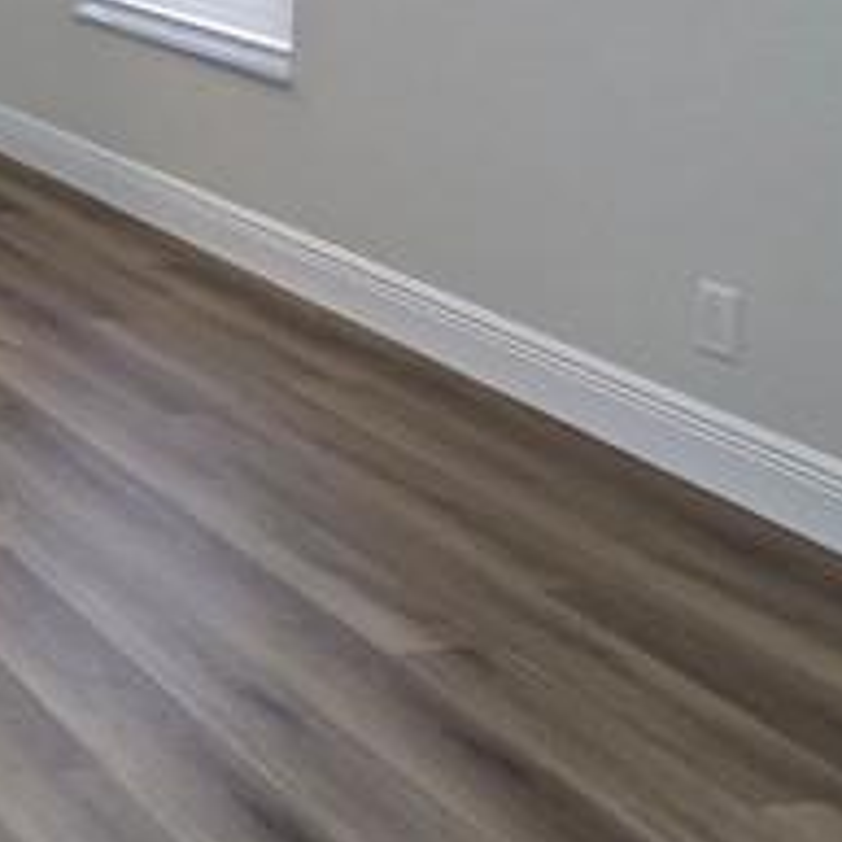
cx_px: -641
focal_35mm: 61
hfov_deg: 20.6
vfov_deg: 25.8
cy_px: -113
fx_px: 1679
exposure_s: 1/120
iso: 250
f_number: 1.9
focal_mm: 2.2
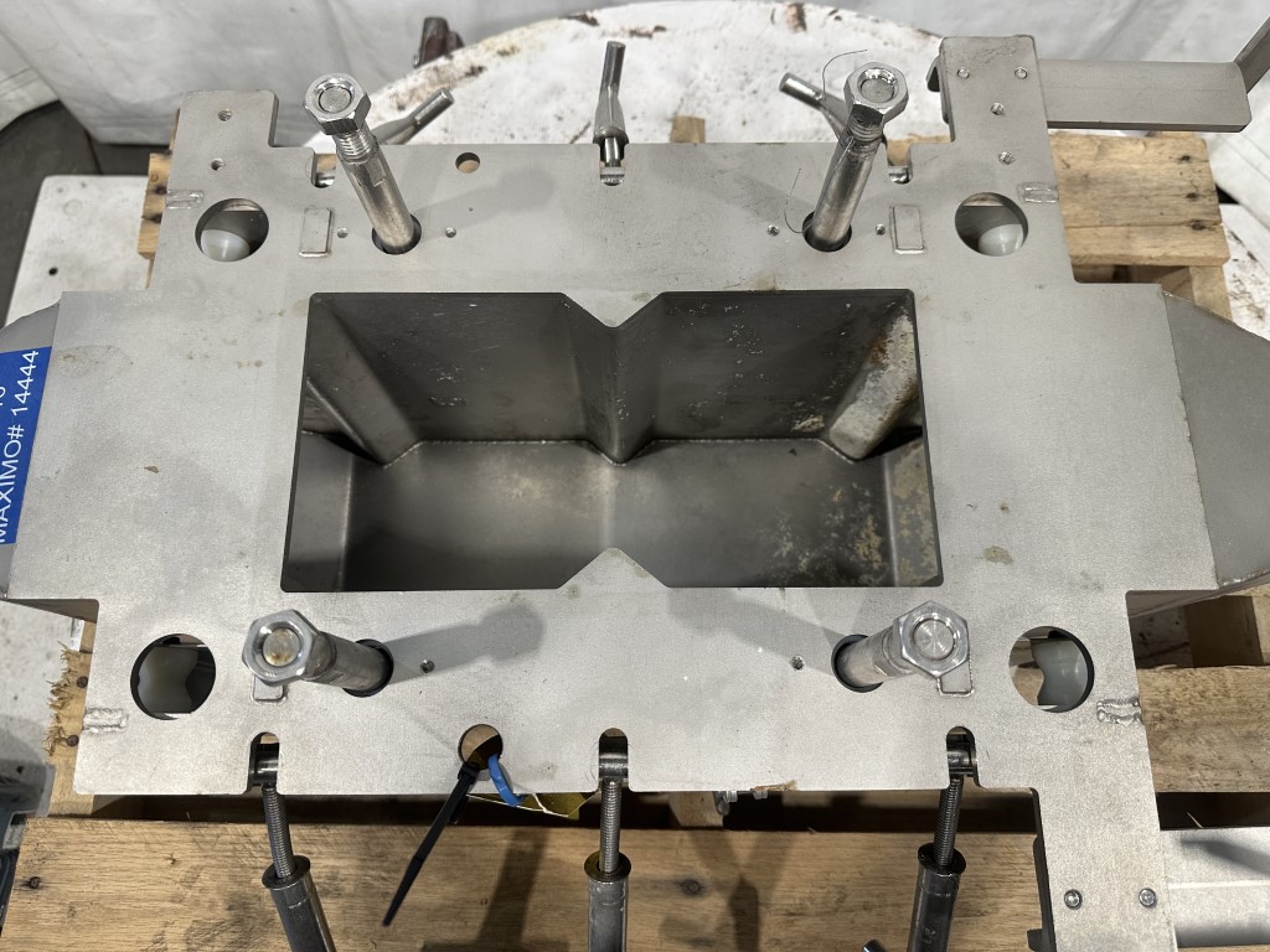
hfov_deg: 71.6
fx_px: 881
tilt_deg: -74.0
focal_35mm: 24
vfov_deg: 56.8
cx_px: 635
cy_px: 476
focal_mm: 6.86
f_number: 1.78
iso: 160
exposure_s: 1/120
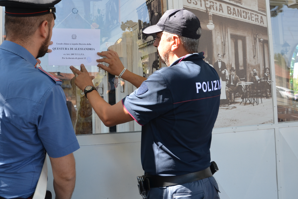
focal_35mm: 39
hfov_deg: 49.0
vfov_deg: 33.7
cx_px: 107
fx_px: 323
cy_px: 58
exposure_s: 1/125
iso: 220
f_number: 5.6
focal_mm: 18
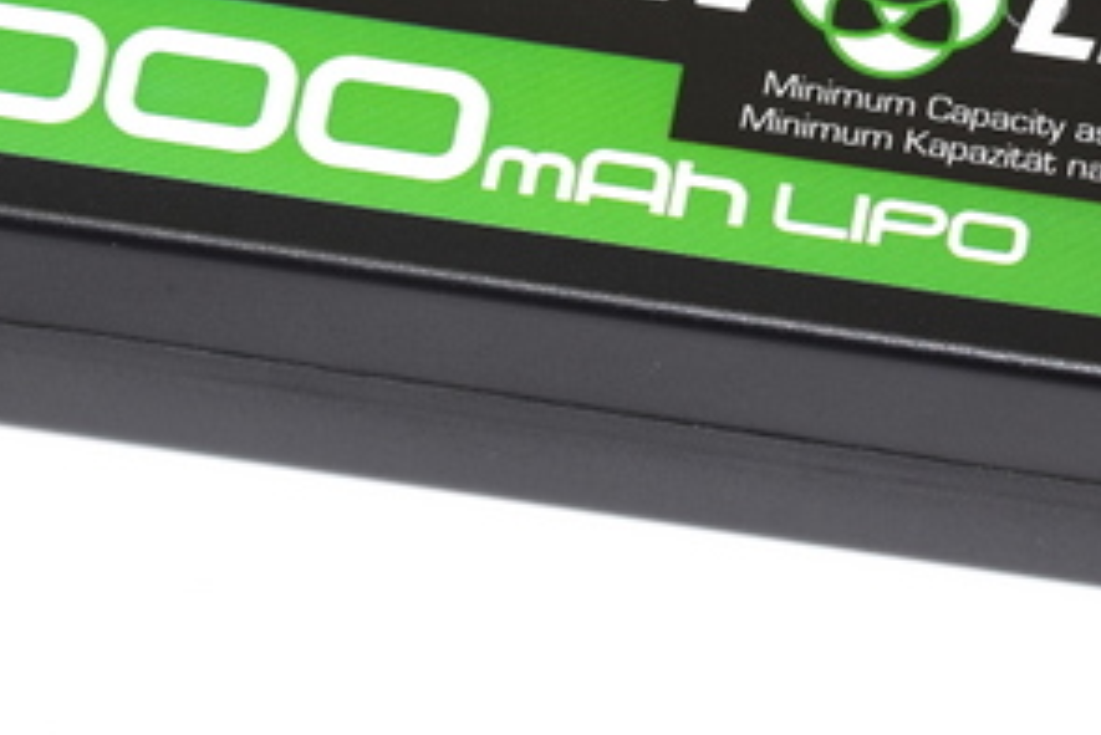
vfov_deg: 4.8
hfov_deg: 7.2
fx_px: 8773
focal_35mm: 287
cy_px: 73
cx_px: 452
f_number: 5.6
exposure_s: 1/40
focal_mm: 55
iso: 100
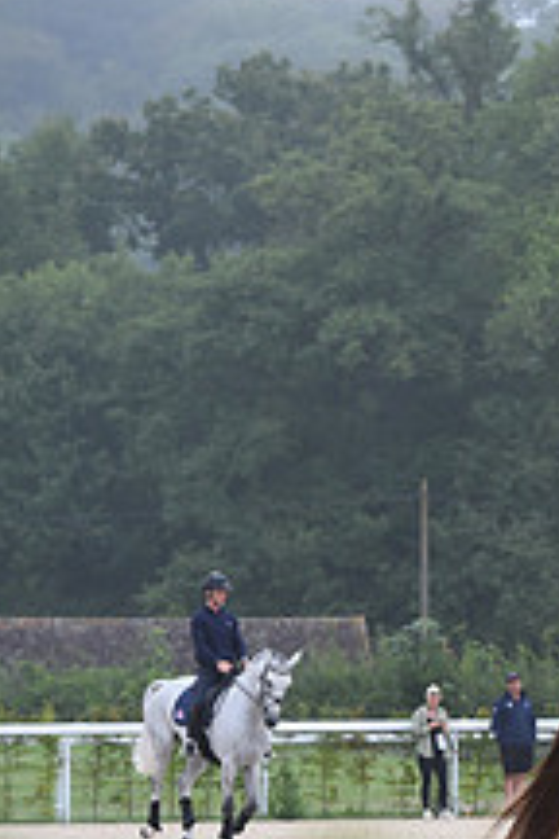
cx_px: 1118
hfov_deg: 4.0
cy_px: 726
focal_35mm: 336
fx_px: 7825
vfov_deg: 6.1
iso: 640
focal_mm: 125
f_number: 5
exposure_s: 1/800
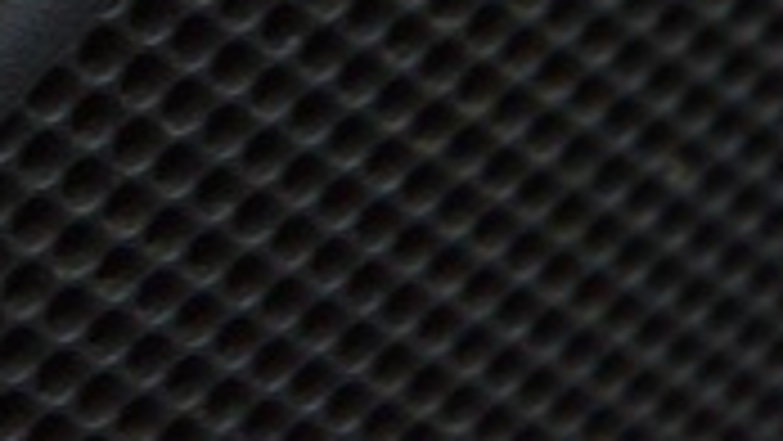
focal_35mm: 231
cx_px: -590
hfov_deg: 9.0
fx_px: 4799
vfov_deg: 5.0
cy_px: -983
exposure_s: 1/40
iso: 400
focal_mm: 25
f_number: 5.6
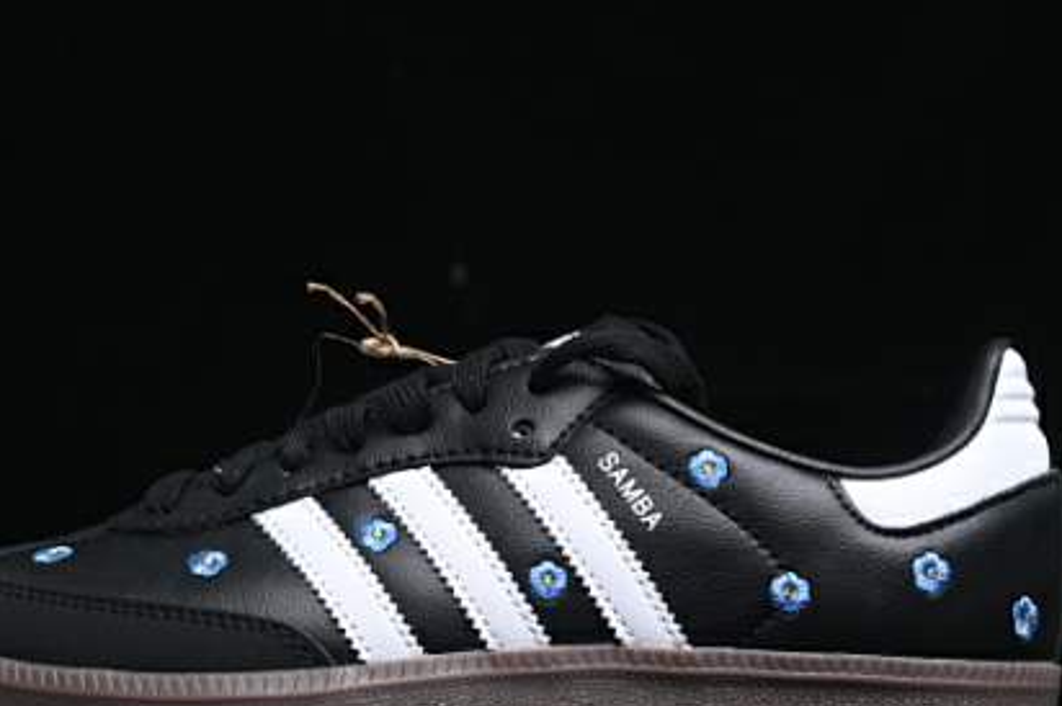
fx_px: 3920
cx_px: 482
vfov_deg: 10.3
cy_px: 374
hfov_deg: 15.4
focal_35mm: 133
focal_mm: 50
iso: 160
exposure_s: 1/50
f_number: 6.3
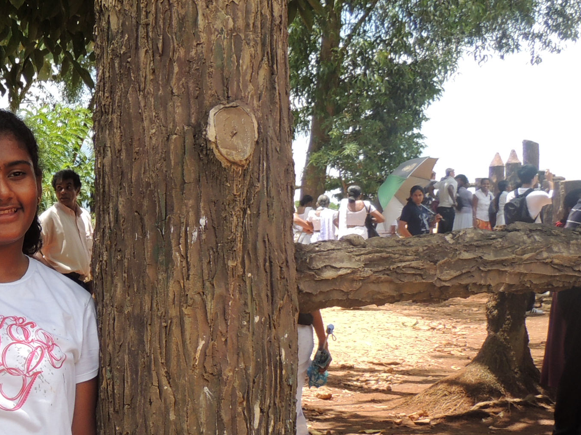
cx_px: -95
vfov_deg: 17.6
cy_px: 252
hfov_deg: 21.8
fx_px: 1410
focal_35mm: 84
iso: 100
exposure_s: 1/400
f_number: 3.3
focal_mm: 6.2
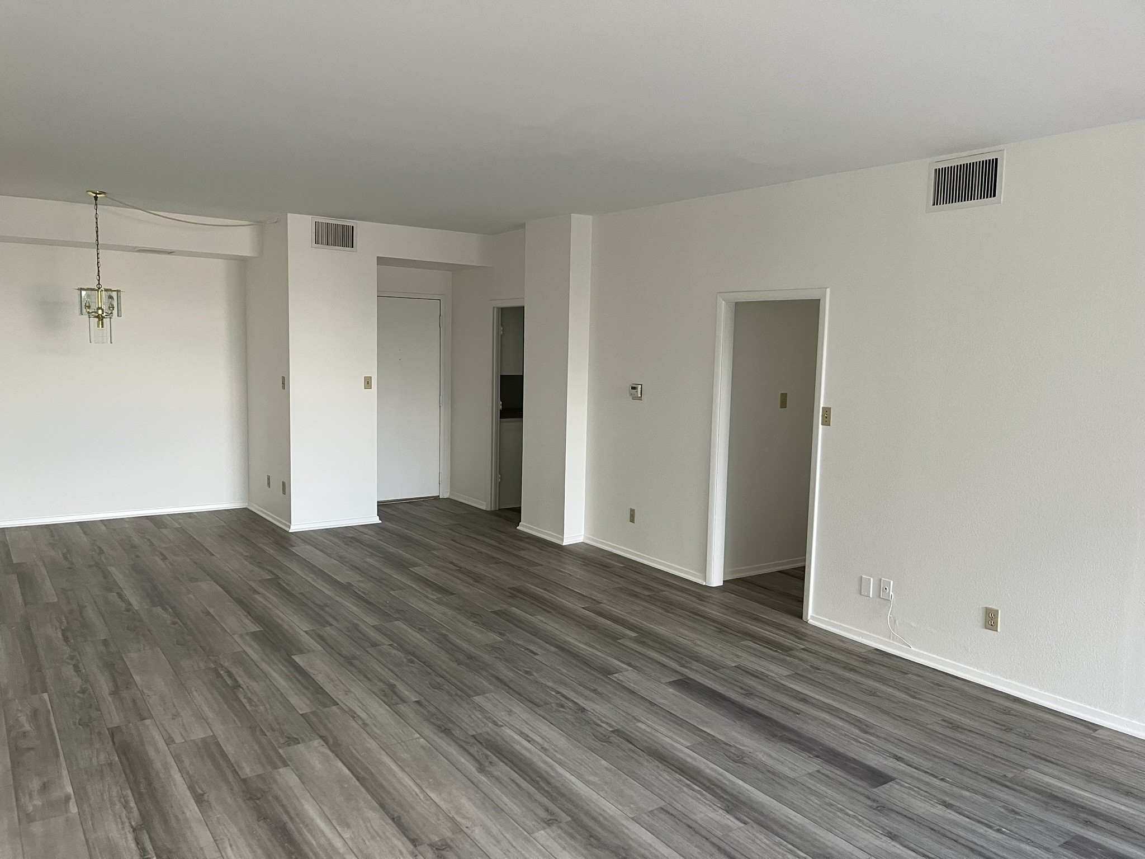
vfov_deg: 53.1
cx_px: 572
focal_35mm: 26
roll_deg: -0.7
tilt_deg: -3.7
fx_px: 860
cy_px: 430
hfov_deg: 67.3
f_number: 1.6
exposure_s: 1/95
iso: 125
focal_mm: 5.1
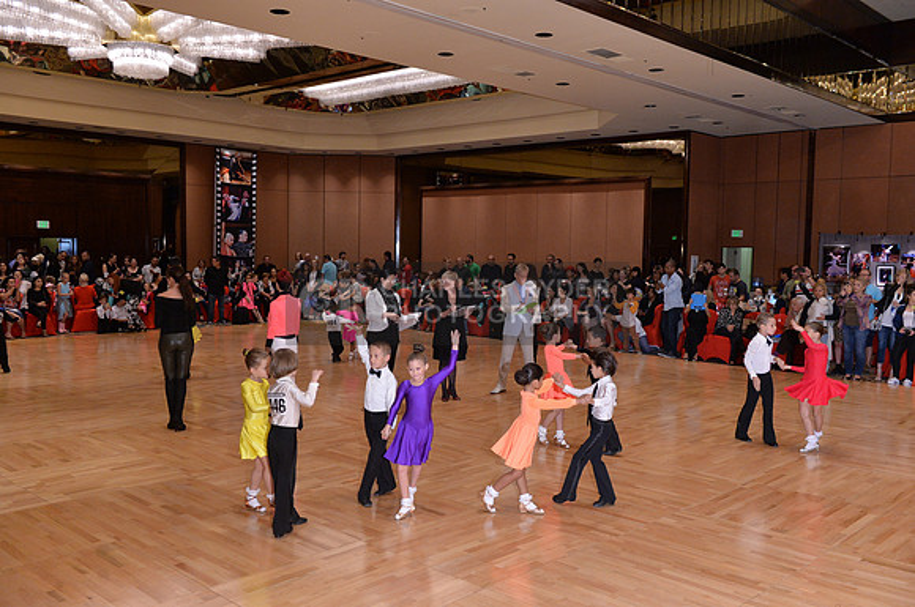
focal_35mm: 34
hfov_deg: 55.9
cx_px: 458
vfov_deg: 38.8
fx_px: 863
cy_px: 304
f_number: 5
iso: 2000
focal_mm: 34
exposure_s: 1/250
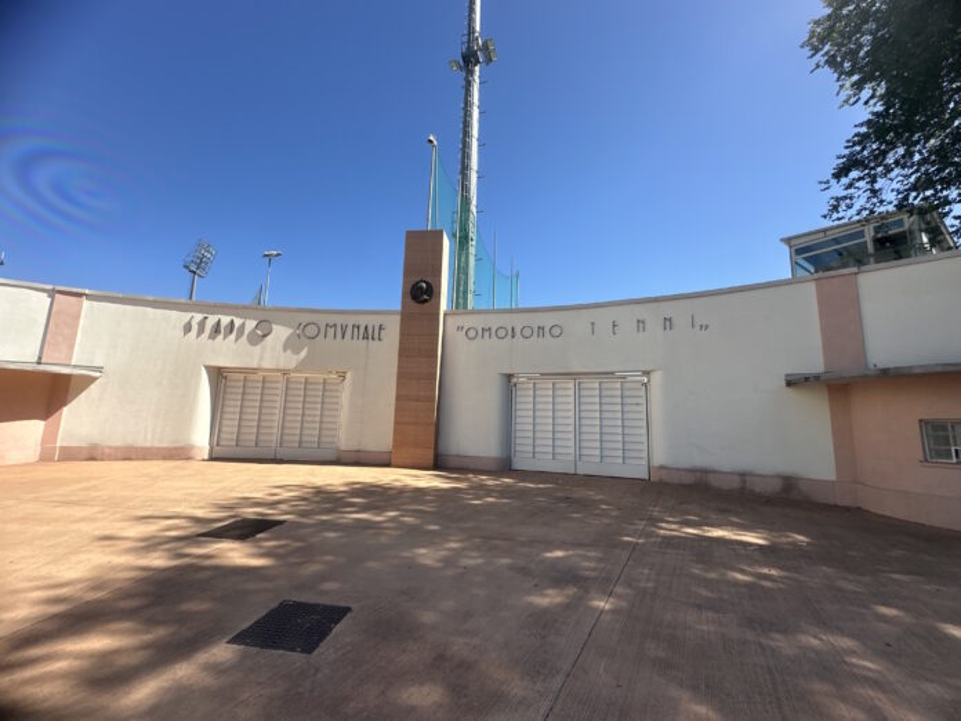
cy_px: 360
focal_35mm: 14
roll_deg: -0.9
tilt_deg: +9.2
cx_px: 480
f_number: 2.2
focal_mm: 2.22
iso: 40
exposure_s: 1/1435
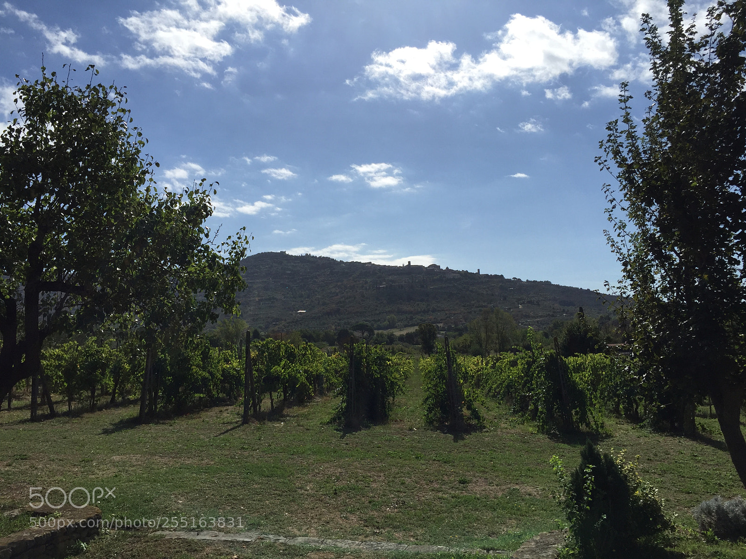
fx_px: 625
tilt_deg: +5.1
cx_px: 373
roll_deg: +1.2
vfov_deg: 48.2
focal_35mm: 29
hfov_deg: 61.7
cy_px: 280
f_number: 2.2
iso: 32
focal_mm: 4.15
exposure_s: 1/4950
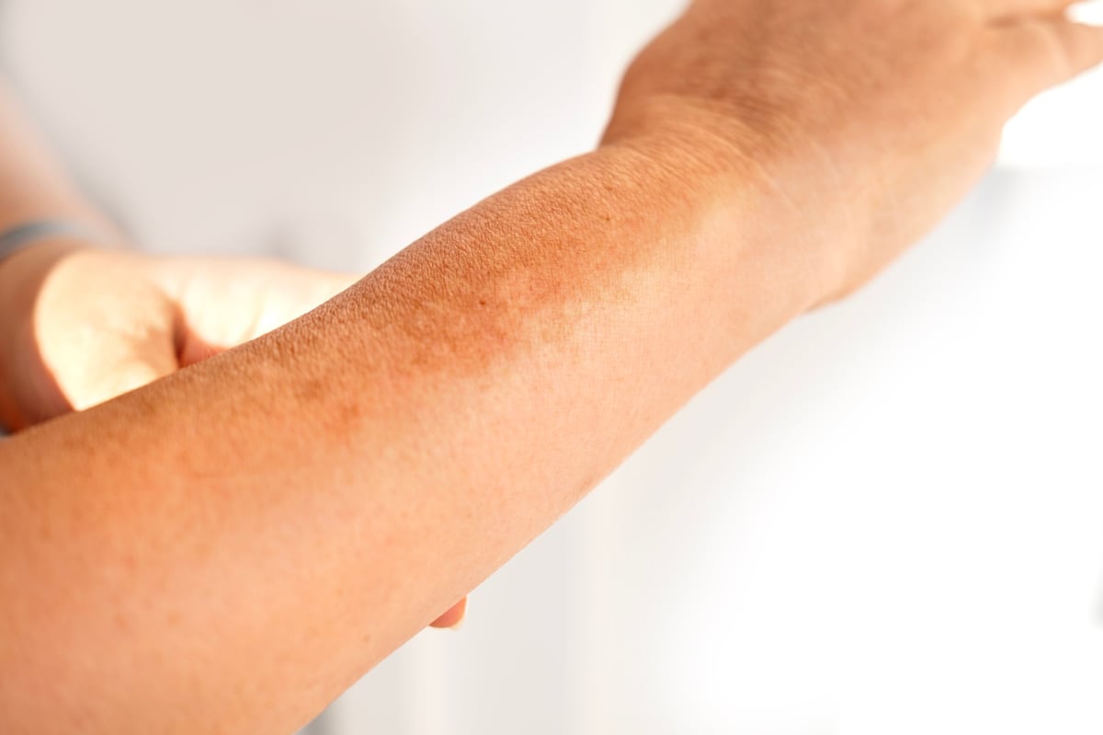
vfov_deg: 25.5
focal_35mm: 53
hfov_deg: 37.5
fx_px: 1623
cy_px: 368
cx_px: 552
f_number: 2.8
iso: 160
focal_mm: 35
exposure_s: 1/640
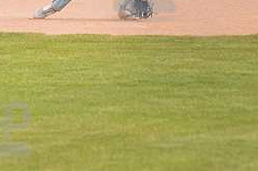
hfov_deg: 3.0
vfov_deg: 2.0
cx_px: 144
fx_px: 4956
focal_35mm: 692
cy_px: -14
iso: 1000
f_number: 5.6
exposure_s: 1/2000
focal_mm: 200
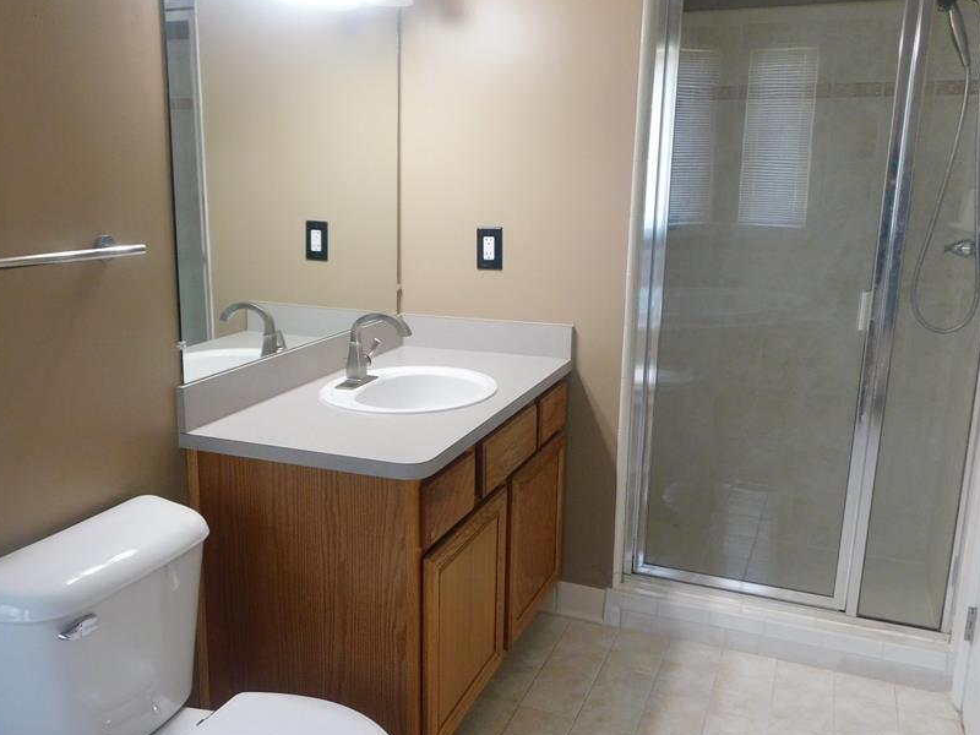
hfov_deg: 56.6
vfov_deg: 44.1
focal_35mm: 32
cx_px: 415
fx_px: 906
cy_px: 387
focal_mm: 4.5
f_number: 3.1
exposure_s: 1/30
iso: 220
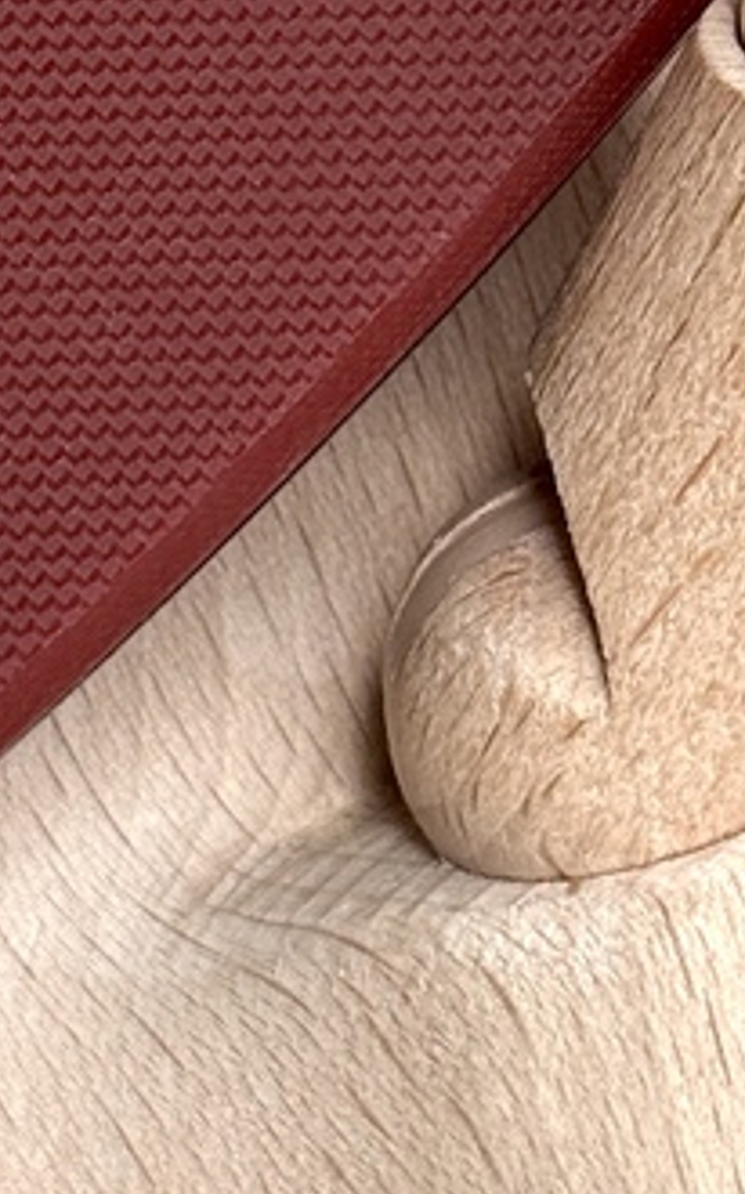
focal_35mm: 216
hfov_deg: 6.1
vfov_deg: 9.7
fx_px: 7023
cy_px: 109
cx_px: 224
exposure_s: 1/334
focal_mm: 6.76
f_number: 1.78
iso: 64
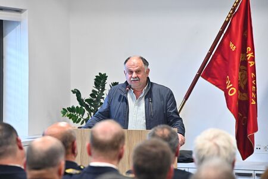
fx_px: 1489
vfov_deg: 6.9
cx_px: 134
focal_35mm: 200
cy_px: 90
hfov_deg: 10.3
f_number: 5.6
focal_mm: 200
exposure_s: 1/80
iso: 5000
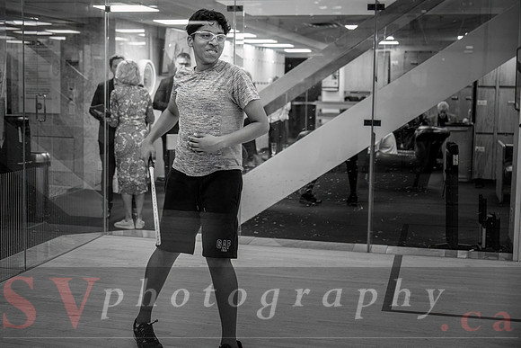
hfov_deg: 37.8
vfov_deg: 25.8
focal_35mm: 53
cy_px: 158
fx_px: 760
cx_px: 236
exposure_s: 1/320
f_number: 2.8
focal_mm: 48
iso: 1600
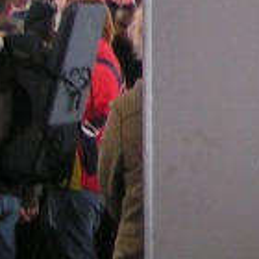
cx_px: 622
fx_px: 1752
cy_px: -148
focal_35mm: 207
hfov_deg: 7.8
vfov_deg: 8.2
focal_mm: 6.3
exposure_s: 1/50
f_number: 2.8
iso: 125
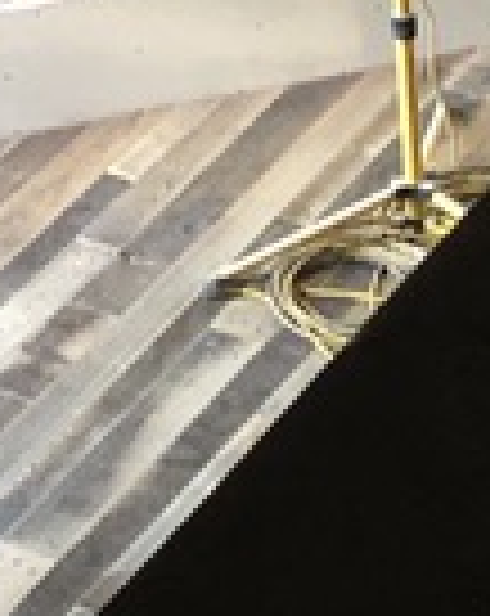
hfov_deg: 7.4
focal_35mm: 205
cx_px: 760
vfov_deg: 9.4
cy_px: 198
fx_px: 3729
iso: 80
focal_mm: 4
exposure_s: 1/15
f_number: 1.8
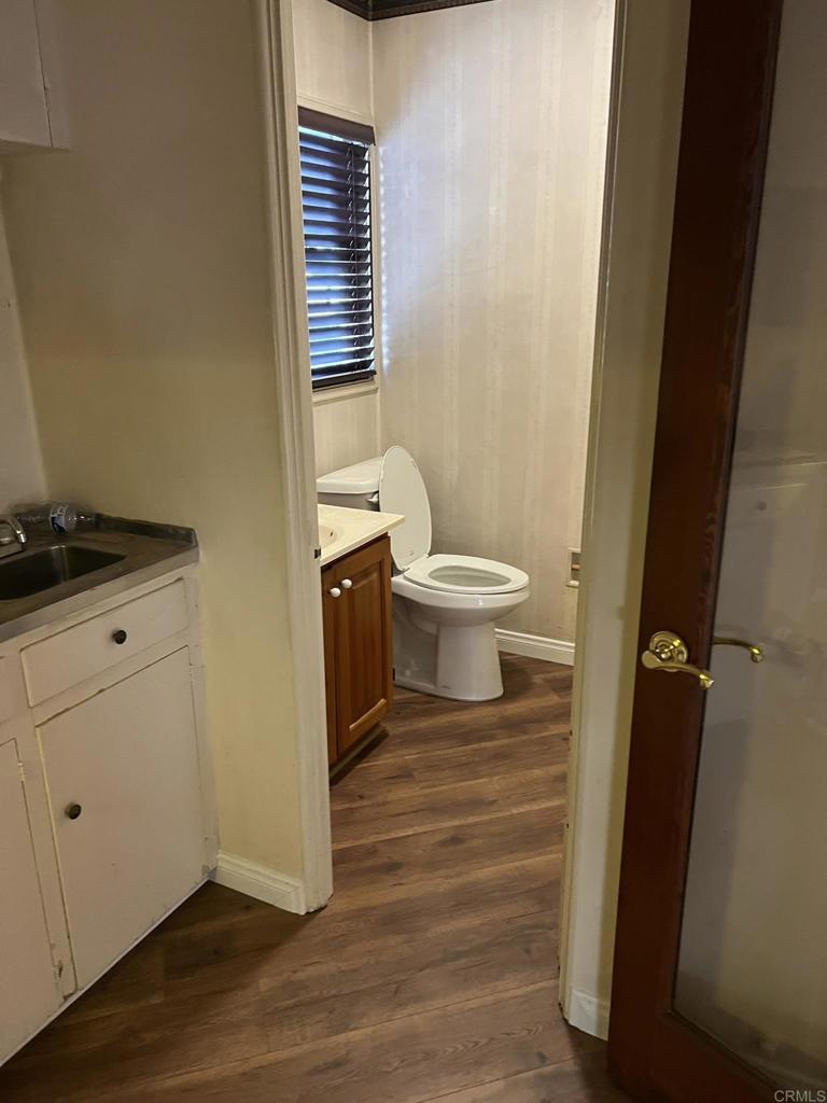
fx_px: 828
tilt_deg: -18.2
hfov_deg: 53.1
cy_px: 552
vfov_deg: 67.3
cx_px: 414
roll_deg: -0.5
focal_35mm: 26
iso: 500
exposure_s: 1/40
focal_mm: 5.7
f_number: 1.5
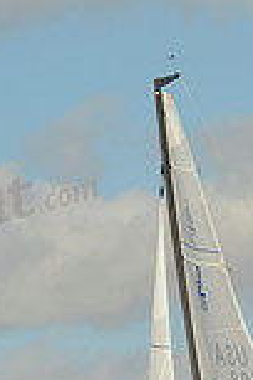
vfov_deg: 5.5
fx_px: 3911
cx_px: 227
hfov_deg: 3.7
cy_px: 320
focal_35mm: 371
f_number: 8
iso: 200
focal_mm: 98
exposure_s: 1/1250
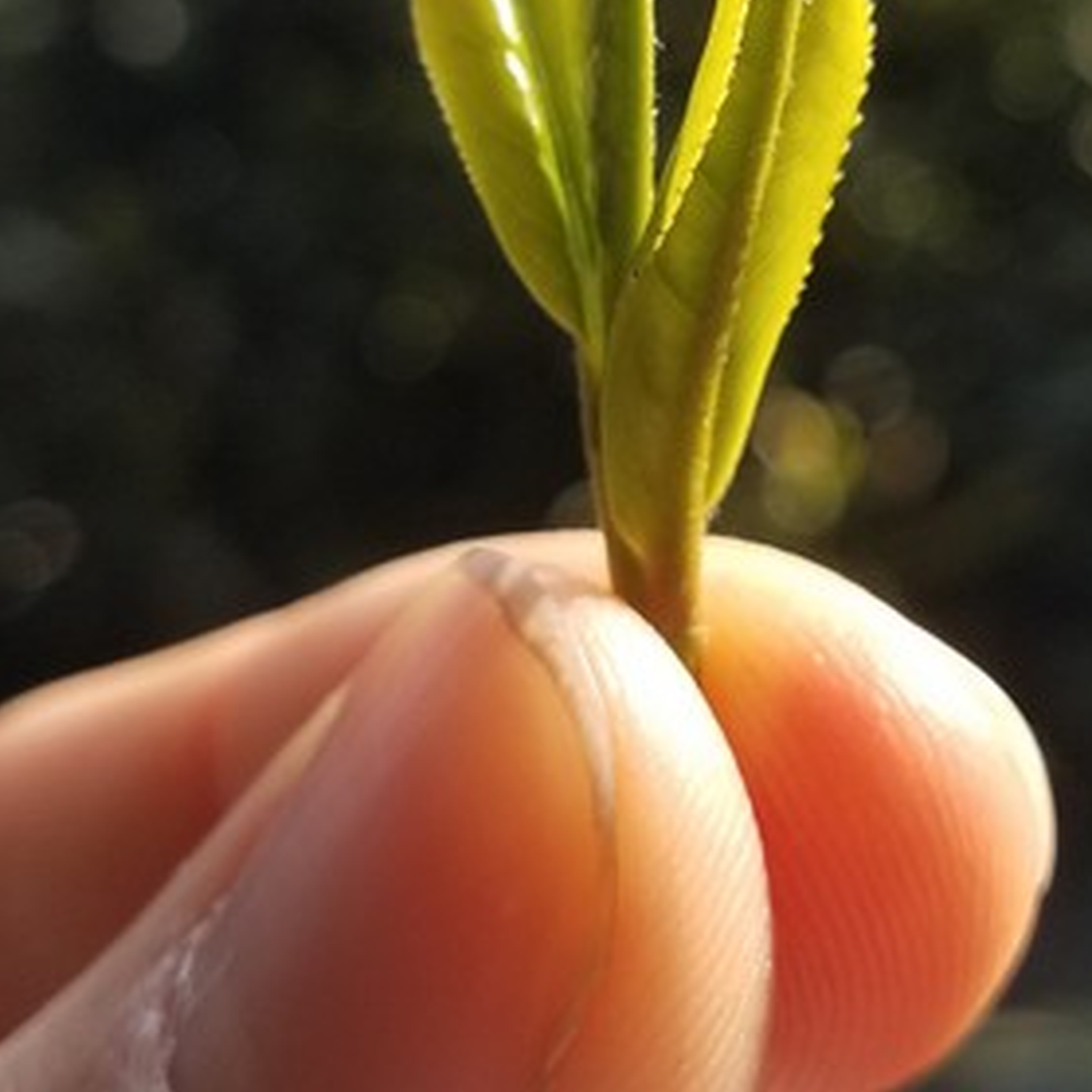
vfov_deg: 25.5
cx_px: 661
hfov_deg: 26.0
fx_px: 2356
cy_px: 157
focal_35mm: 66
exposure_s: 1/578
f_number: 1.7
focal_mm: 4.2
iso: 40
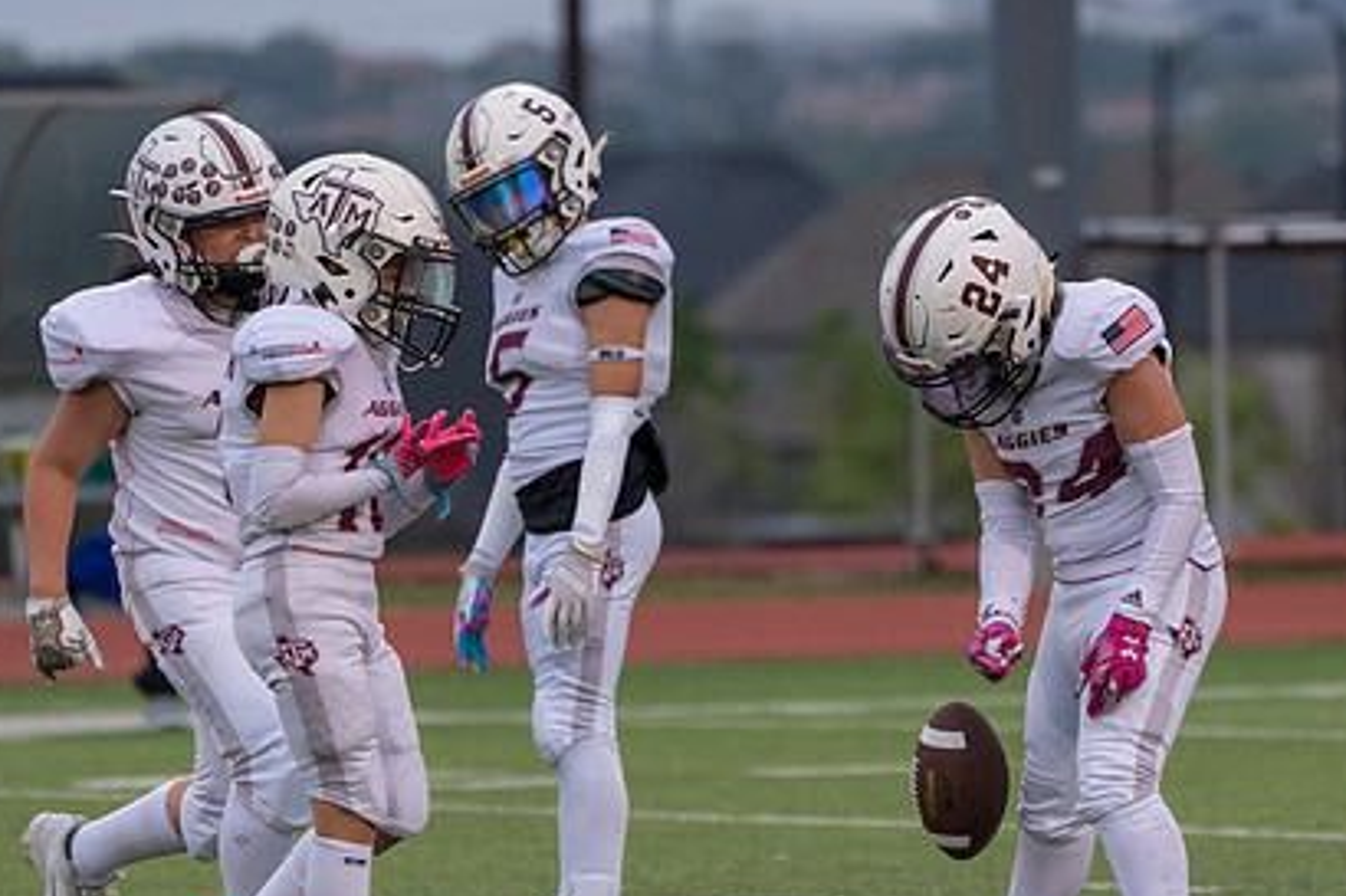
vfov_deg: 3.0
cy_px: 544
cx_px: 941
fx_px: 17042
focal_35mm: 456
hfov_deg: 4.5
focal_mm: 276
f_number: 5.6
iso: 4000
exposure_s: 1/1000
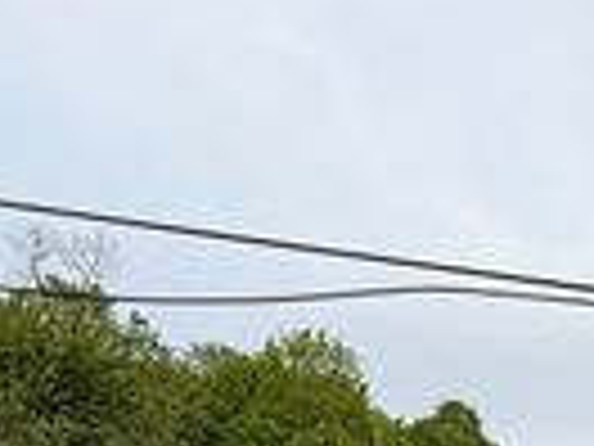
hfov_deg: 19.1
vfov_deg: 14.4
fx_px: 1562
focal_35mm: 91
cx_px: 864
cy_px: 791
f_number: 1.78
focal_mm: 6.76
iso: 80
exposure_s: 1/532
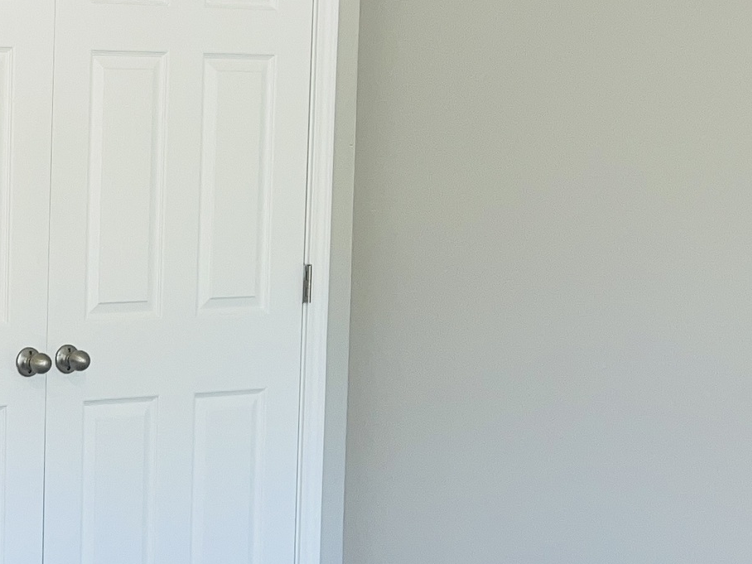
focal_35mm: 88
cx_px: -374
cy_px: 355
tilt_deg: -6.0
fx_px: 1912
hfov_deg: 19.4
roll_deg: -0.2
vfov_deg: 16.8
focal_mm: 5.1
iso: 32
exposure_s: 1/31
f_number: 1.6
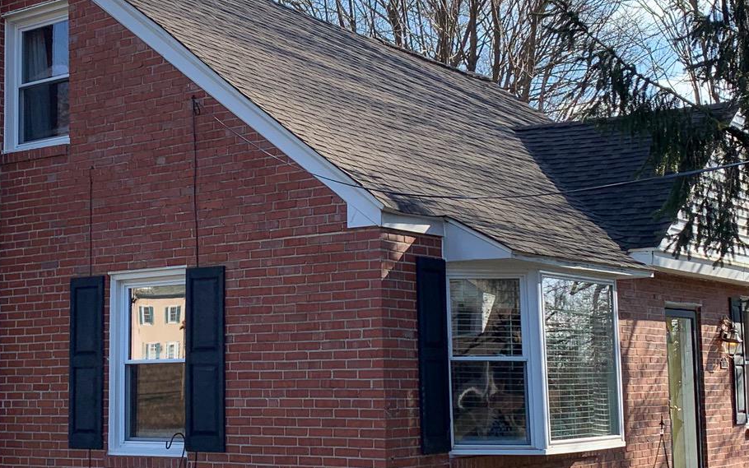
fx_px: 1266
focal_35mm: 62
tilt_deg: +5.4
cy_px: 248
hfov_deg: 32.8
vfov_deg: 21.0
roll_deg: +0.4
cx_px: 265
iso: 25
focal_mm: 4.25
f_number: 1.8
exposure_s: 1/1332
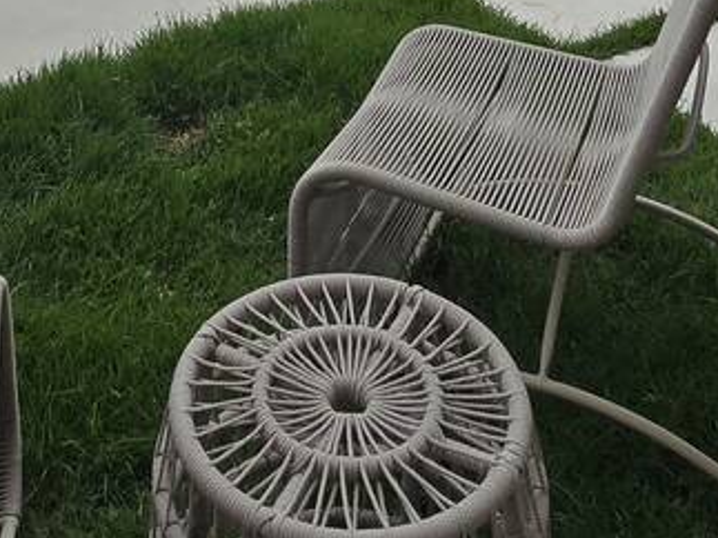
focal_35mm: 58
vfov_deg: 19.2
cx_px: 242
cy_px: -425
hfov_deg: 33.0
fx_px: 1203
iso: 50
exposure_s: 1/1304
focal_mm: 2.2
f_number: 2.2
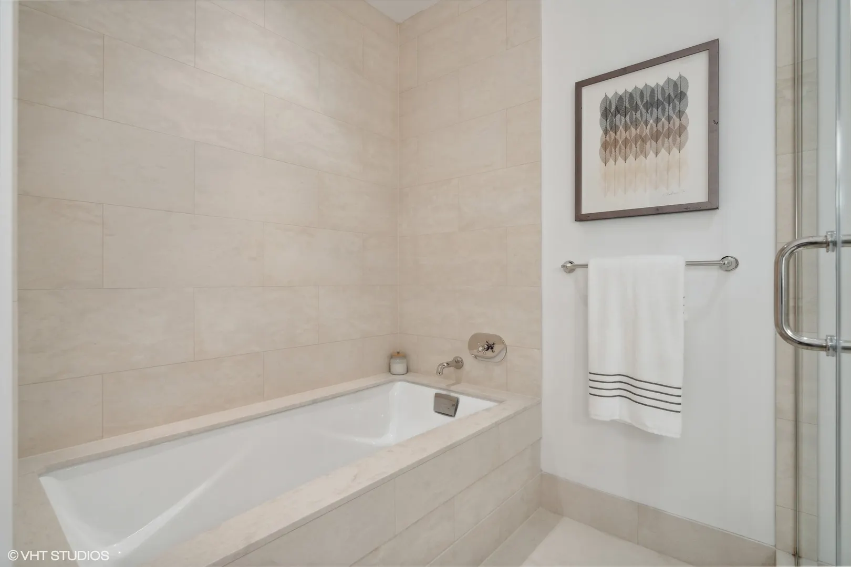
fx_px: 402
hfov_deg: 93.3
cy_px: 284
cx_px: 426
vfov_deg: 70.4
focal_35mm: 17
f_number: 8
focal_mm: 17
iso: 320
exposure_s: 1/8
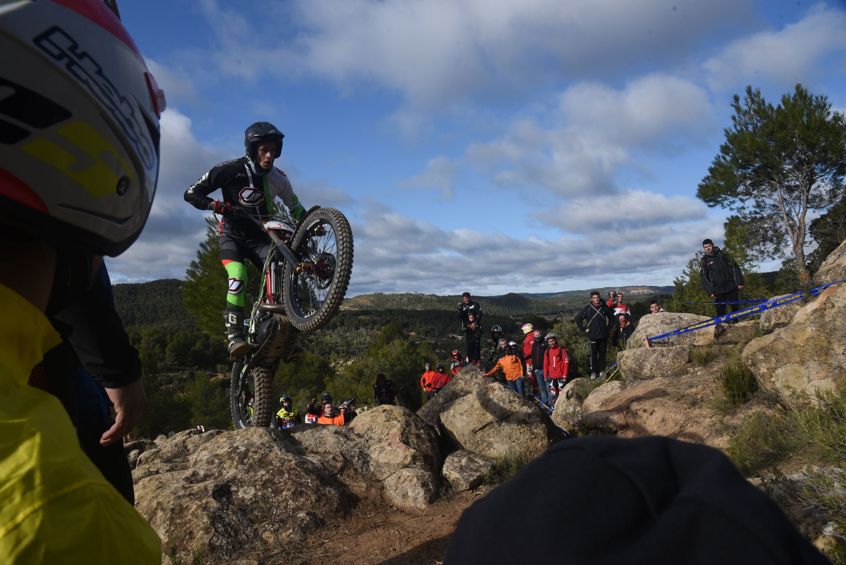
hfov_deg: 73.7
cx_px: 423
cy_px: 282
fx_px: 564
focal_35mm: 24
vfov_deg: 53.2
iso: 500
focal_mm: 24
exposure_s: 1/640
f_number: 13
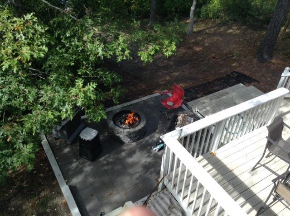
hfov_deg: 55.4
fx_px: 276
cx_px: 145
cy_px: 108
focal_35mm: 33
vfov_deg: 42.8
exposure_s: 1/341
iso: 25
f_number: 2.4
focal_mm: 3.3
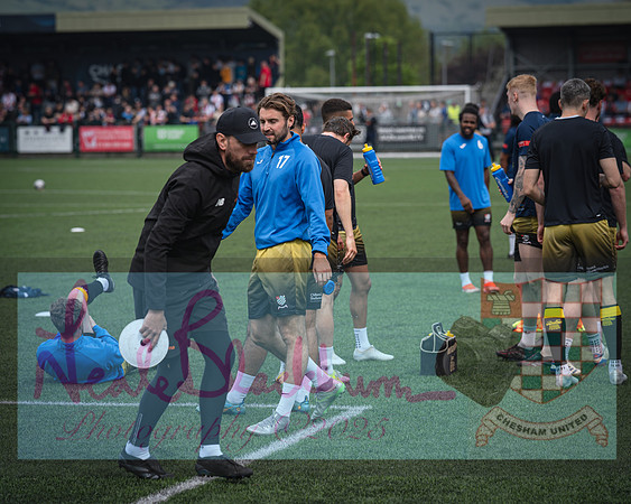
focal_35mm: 152
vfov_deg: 10.2
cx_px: 296
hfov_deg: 12.7
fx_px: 2838
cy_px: 252
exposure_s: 1/1150
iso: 200
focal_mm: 135
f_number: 4
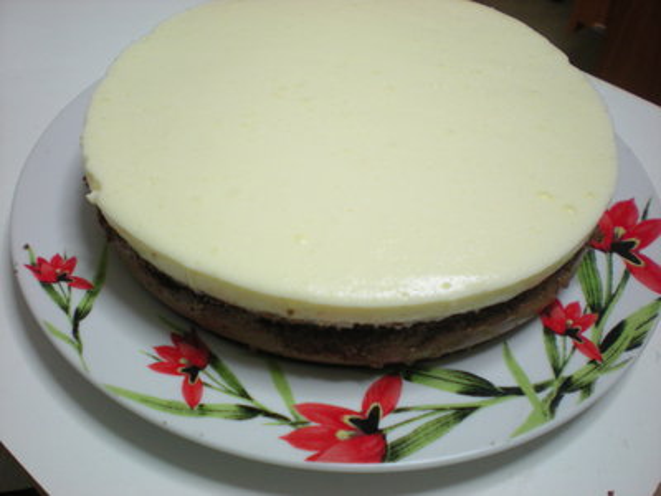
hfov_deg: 49.0
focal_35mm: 38
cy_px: 248
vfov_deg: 37.7
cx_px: 330
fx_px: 726
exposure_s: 1/43.2
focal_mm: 6.3
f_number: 3.1
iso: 200
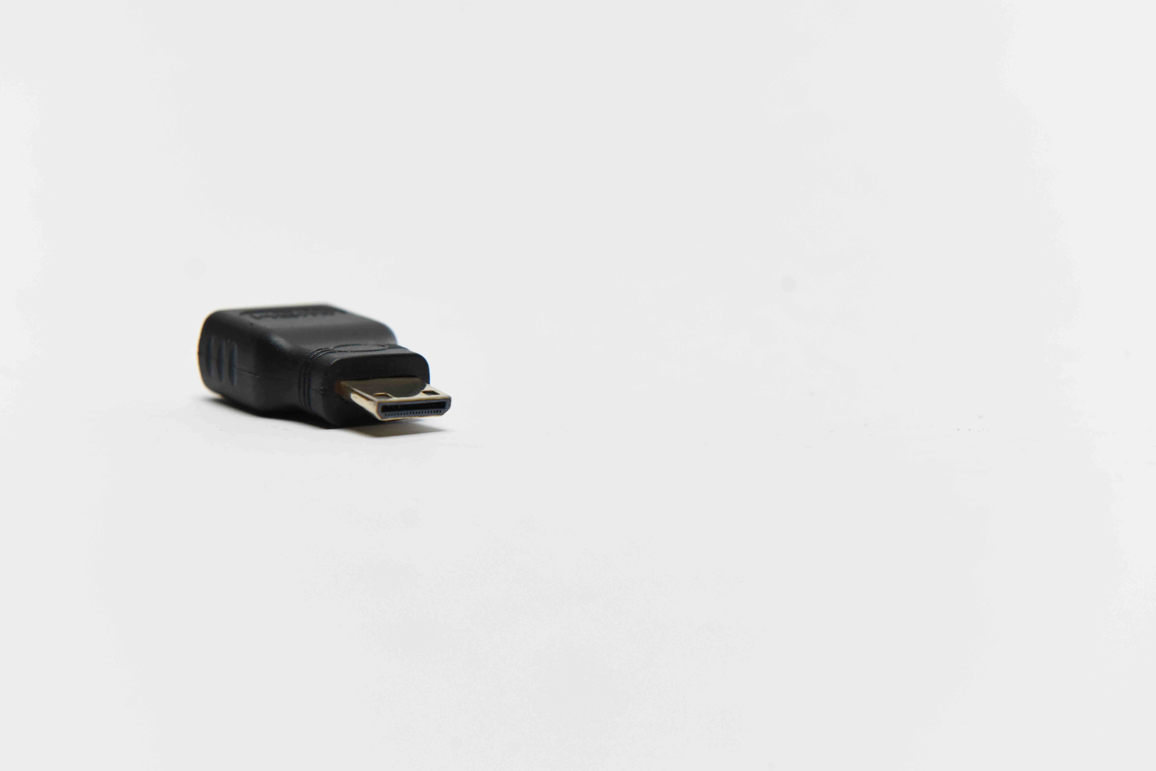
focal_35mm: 70
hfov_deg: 28.8
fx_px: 2248
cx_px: 578
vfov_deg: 19.5
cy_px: 386
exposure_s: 1/250
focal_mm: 70
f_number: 7.1
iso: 1250
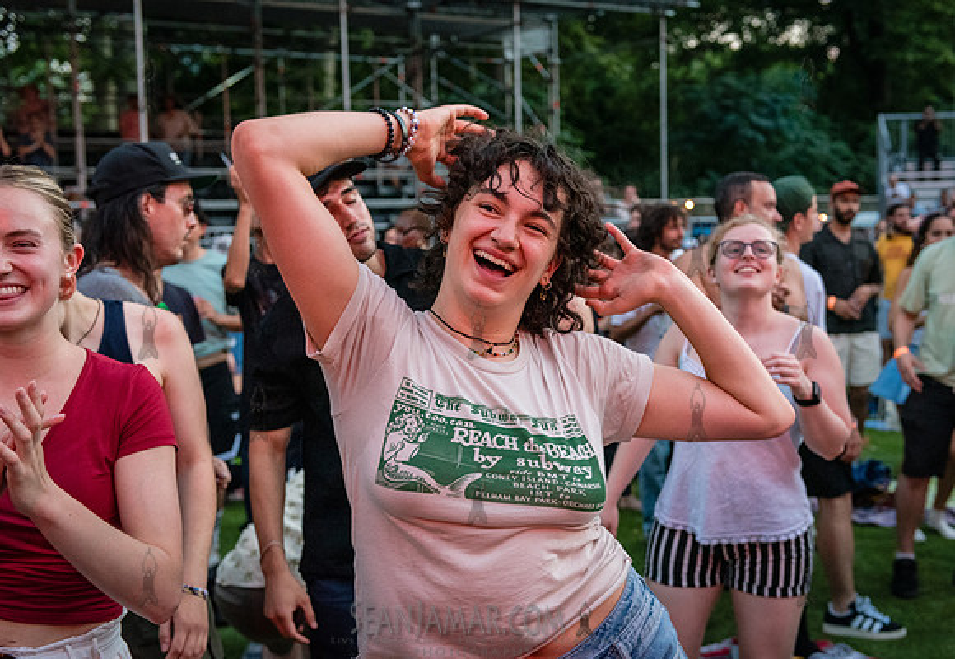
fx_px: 1238
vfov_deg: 29.8
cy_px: 353
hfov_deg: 42.2
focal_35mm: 46
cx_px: 509
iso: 4000
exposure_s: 1/200
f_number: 3.5
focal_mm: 42
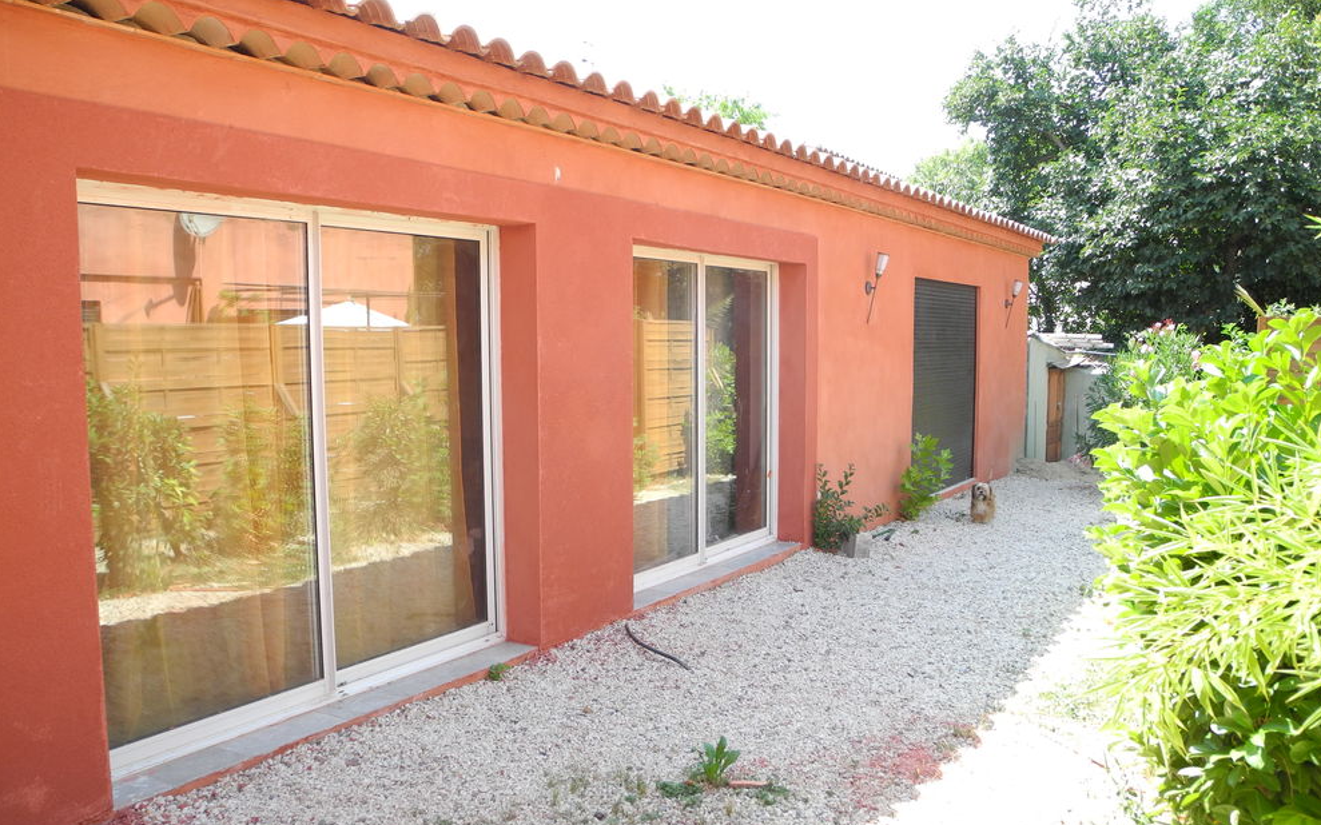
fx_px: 1080
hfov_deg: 62.9
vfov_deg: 41.8
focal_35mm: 30
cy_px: 457
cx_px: 660
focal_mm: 6
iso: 100
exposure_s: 1/200
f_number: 2.8
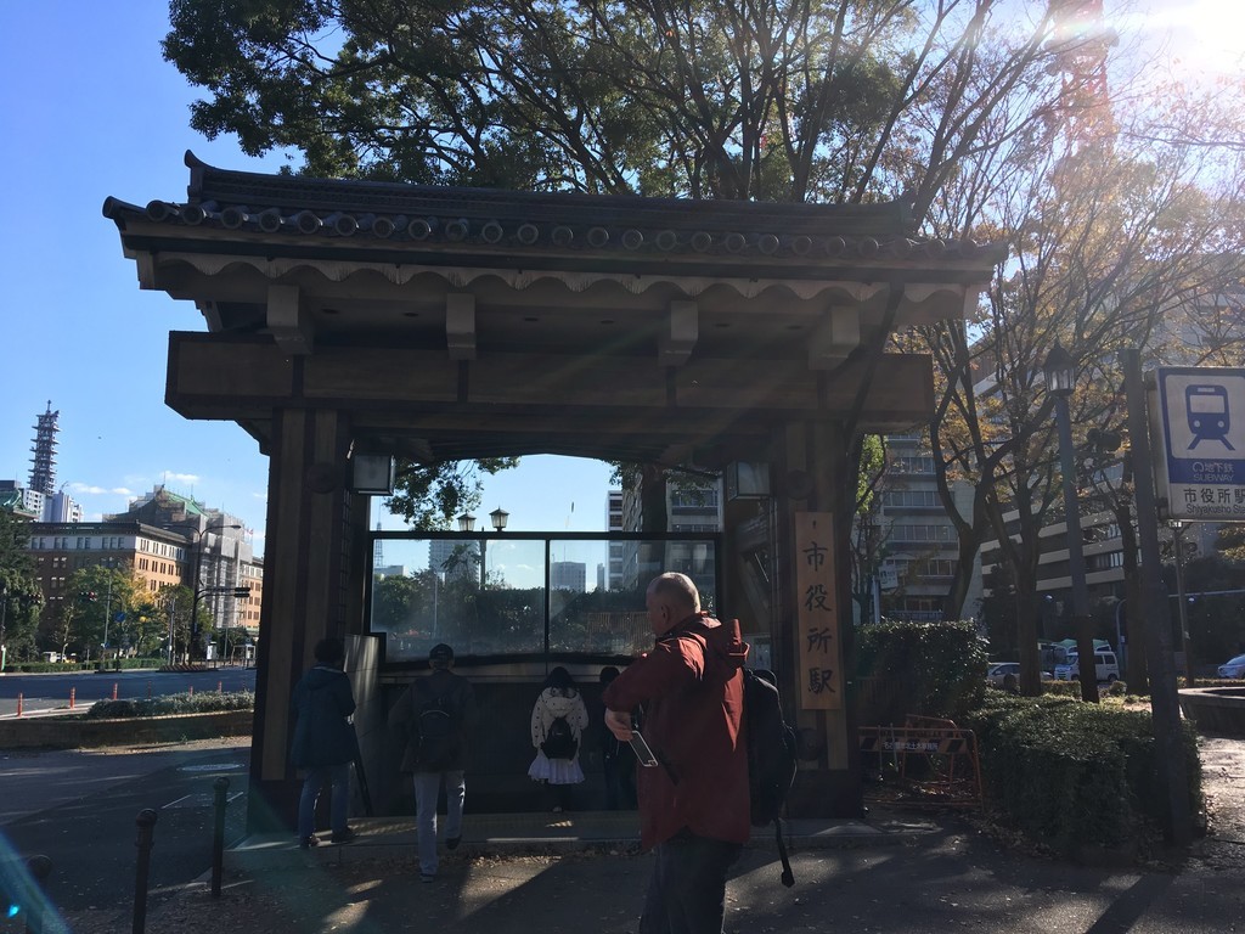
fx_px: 1043
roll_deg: +1.3
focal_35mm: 29
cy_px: 467
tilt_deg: +9.1
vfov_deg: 48.2
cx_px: 622
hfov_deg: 61.7
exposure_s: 1/1026
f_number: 2.2
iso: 25
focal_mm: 4.15
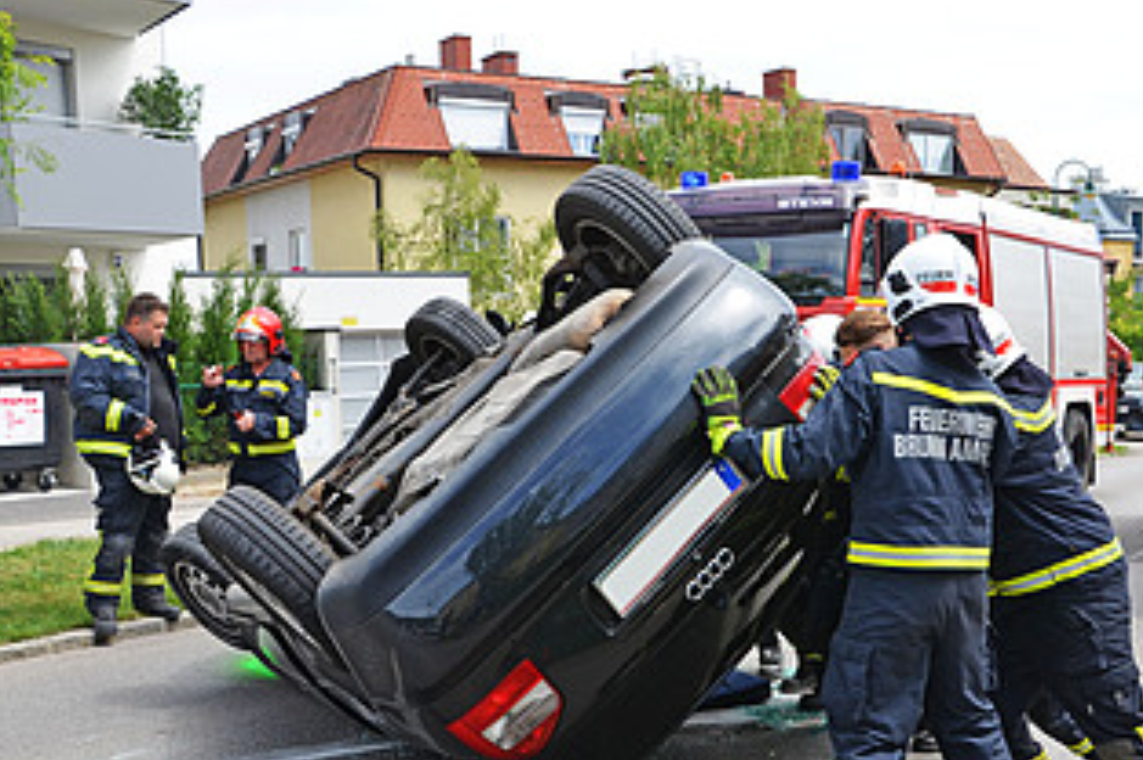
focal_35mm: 48
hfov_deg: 40.8
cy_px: 491
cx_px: 769
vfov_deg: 28.0
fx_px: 1515
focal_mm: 21
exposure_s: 1/200
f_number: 7.1
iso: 200
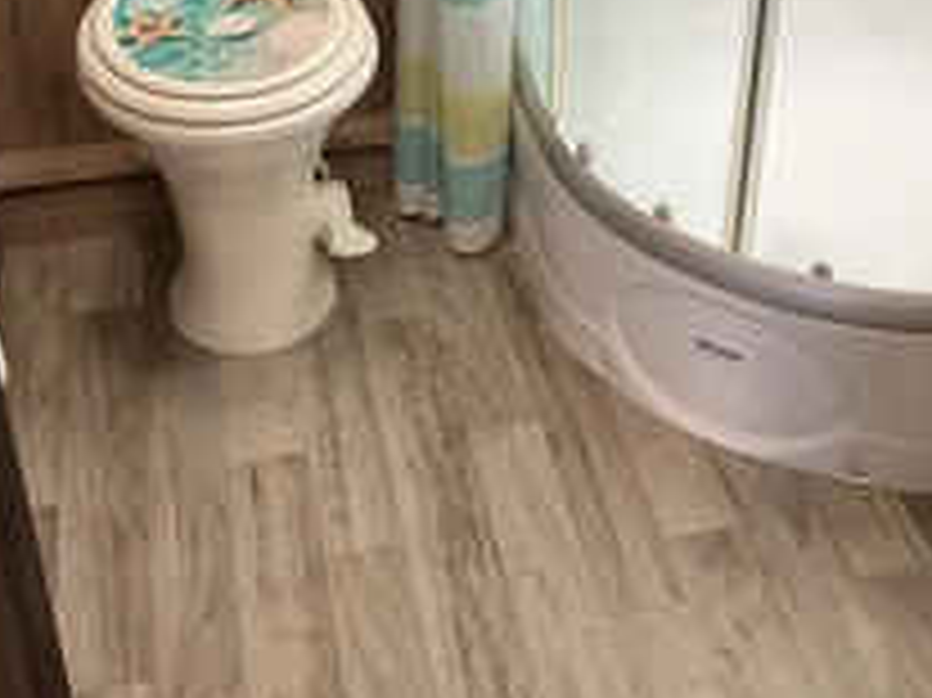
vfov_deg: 25.4
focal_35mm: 56
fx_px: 1507
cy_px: 99
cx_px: 545
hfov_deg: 34.3
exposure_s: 1/60
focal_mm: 3
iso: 100
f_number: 1.8
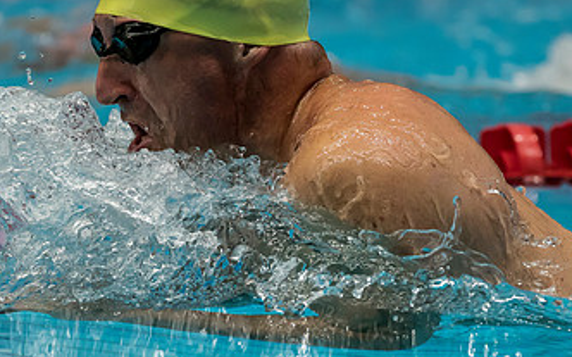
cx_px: 264
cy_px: 191
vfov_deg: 1.8
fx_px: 11575
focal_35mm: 743
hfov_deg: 2.8
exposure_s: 1/1000
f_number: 2.8
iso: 1600
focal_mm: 200
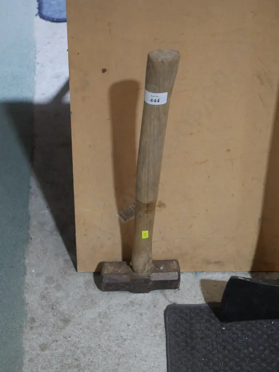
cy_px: 186
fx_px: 666
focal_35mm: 62
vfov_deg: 31.2
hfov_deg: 23.7
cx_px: 140
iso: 1600
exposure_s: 1/80
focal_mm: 31
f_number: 5.4
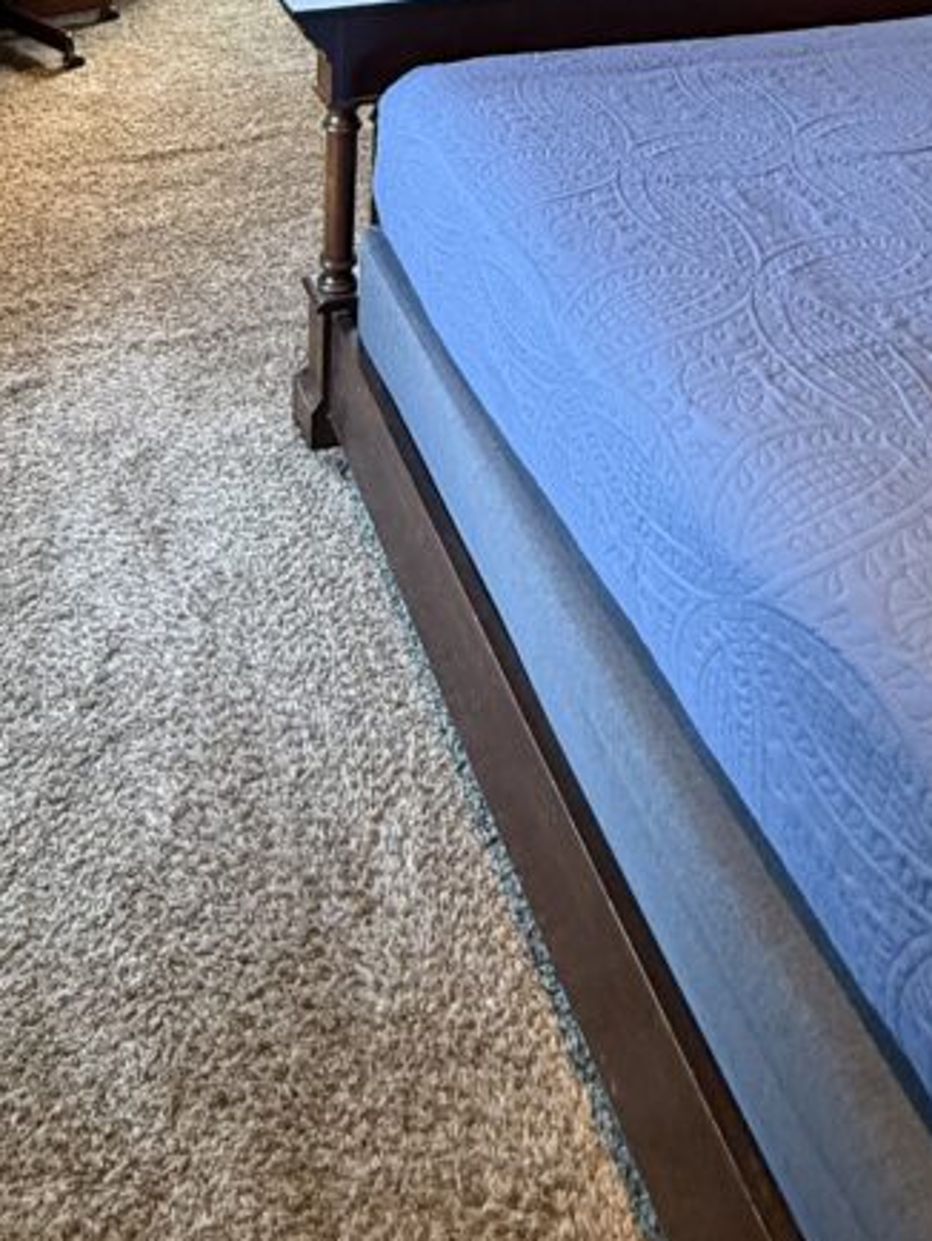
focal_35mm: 33
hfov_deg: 42.7
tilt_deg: -12.0
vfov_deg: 42.2
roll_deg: -2.1
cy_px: -157
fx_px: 1183
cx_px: 352
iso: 320
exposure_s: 1/60
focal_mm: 2.22
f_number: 2.2
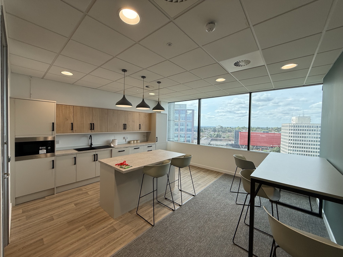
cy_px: 128
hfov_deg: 102.1
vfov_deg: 85.7
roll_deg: -1.6
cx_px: 172
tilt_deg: -1.5
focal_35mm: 14
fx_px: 139
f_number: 2.2
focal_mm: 2.22
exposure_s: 1/186
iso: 64
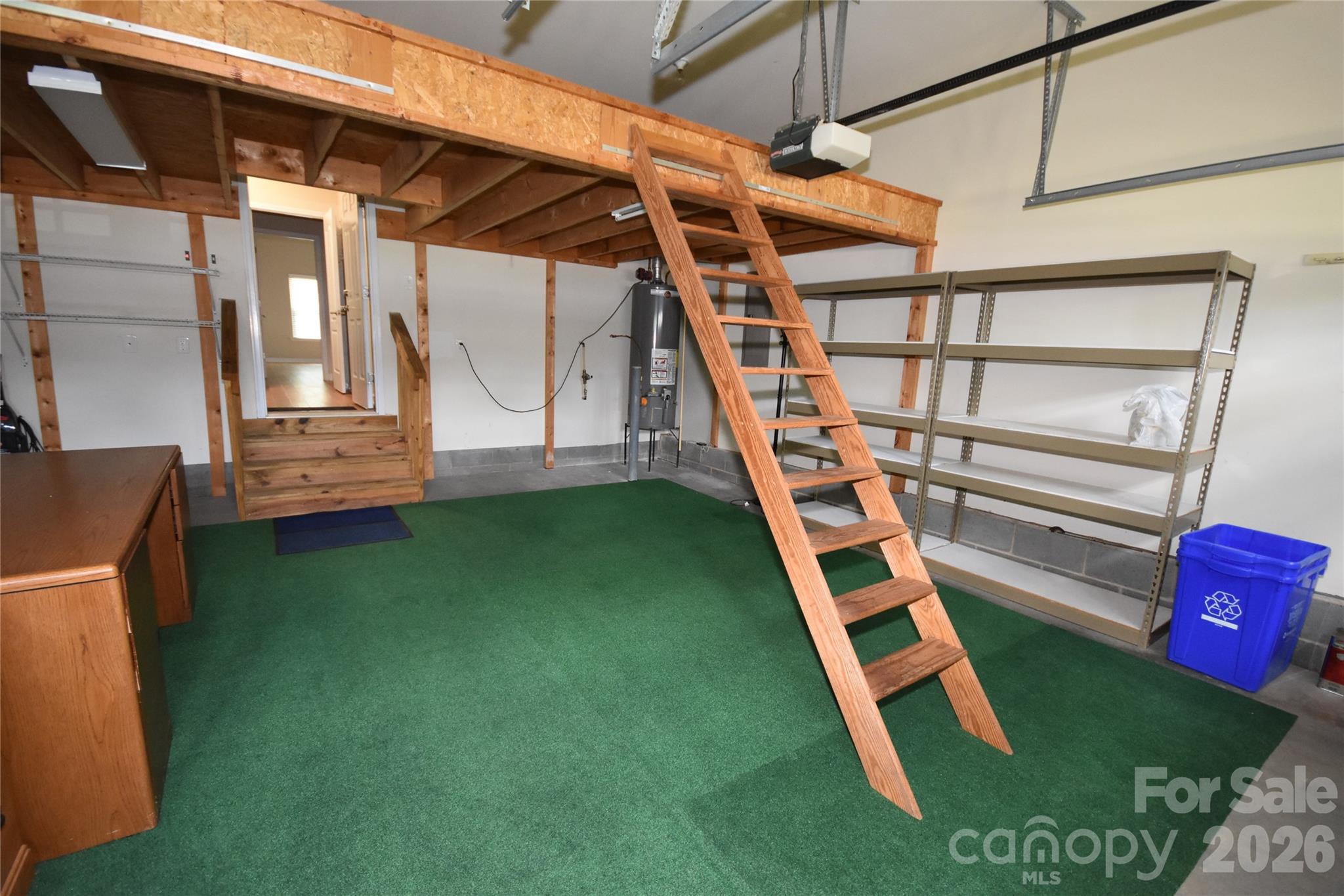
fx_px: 560
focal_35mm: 15
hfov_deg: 100.4
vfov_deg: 77.3
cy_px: 448
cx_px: 672
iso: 2000
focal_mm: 10
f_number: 4
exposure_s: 1/60
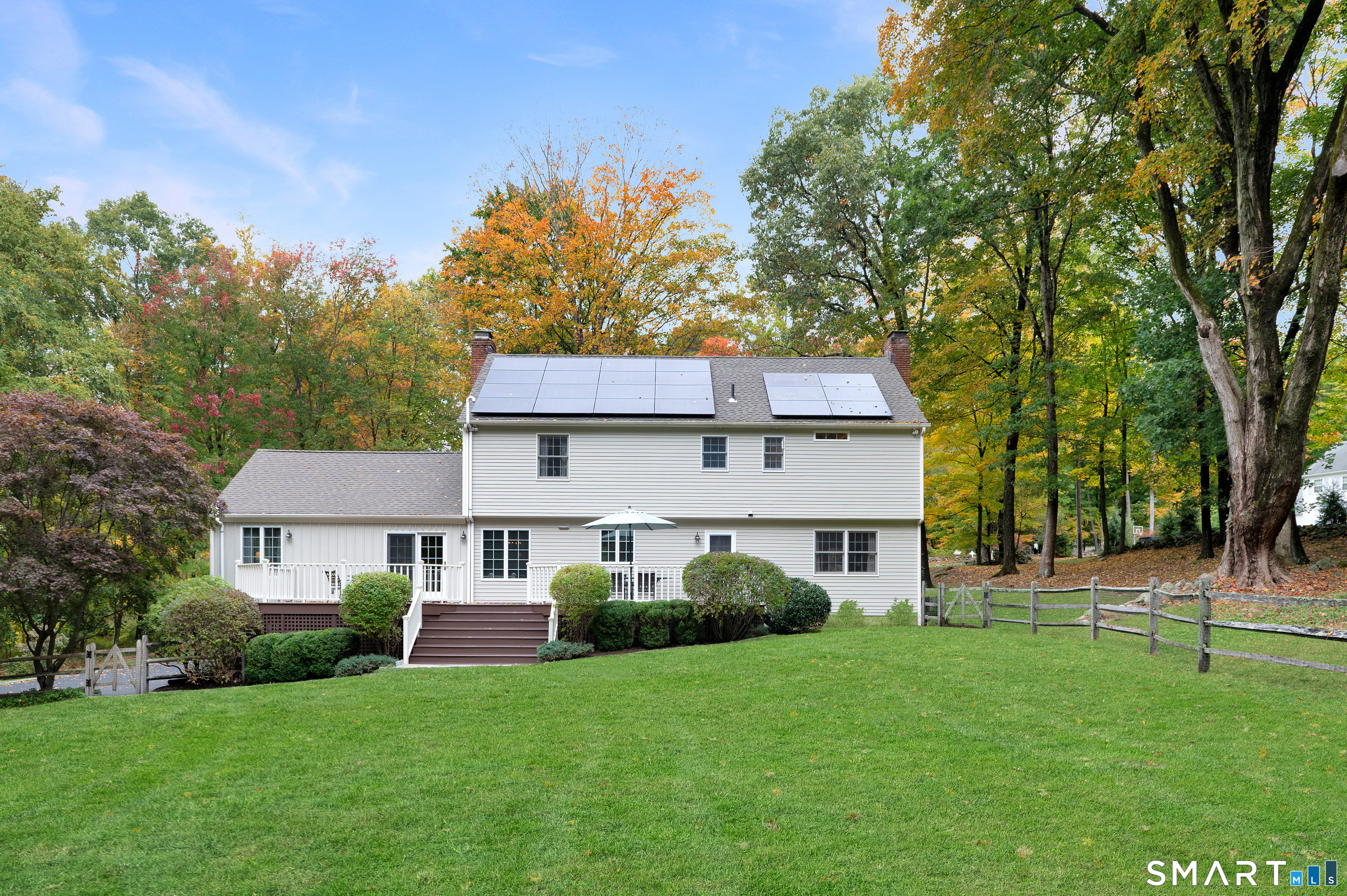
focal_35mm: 24
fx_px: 897
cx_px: 674
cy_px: 448
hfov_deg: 73.8
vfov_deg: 53.1
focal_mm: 24
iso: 400
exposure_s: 1/100
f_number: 9
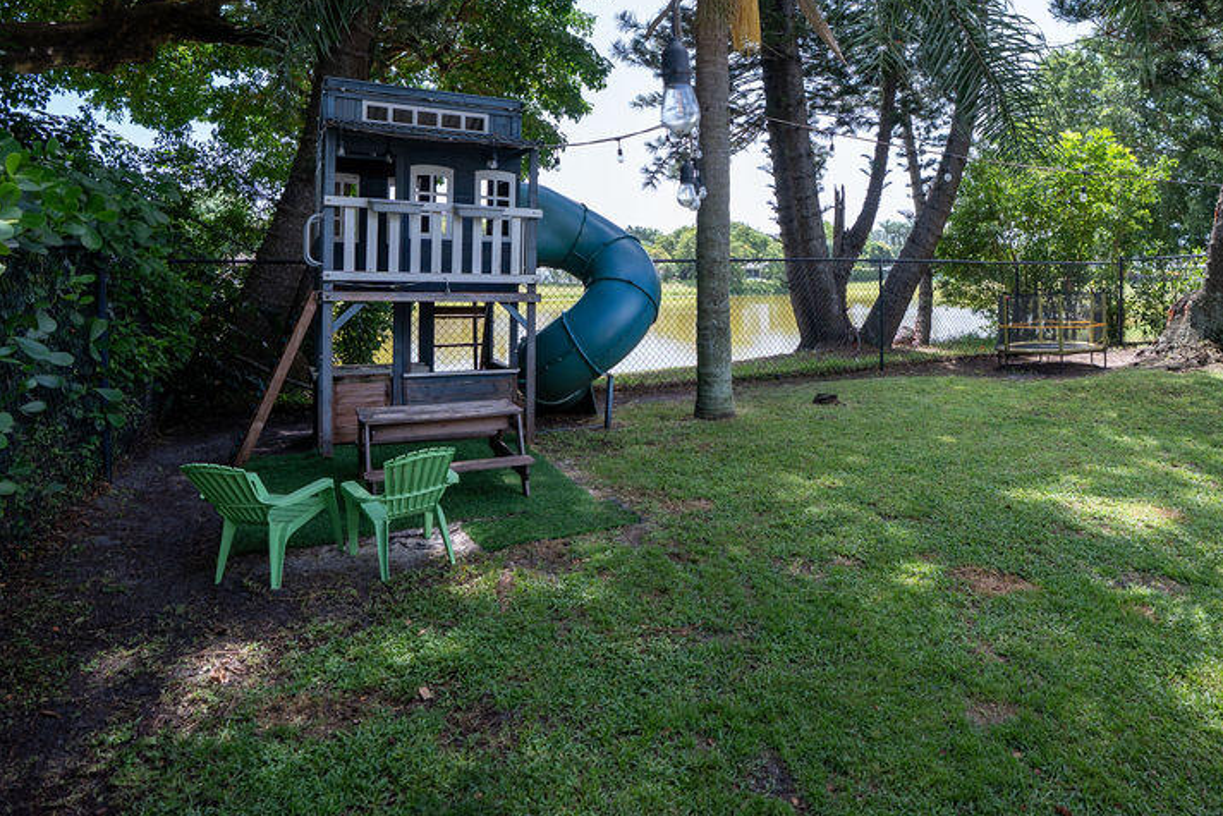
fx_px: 781
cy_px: 289
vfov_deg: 54.3
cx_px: 809
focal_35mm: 23
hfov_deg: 73.9
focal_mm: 16
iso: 160
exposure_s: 1/400
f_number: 4
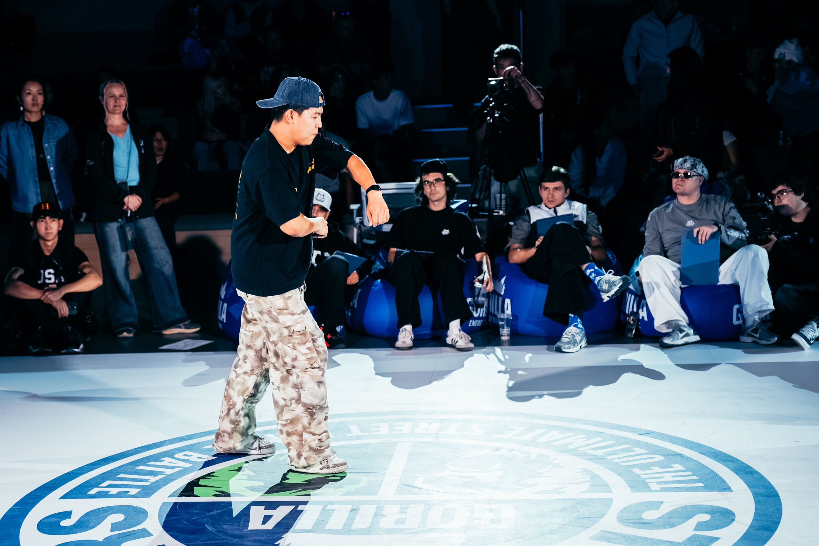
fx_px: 1638
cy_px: 277
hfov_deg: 28.0
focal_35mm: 72
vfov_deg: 18.9
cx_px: 359
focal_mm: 62
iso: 3200
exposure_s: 1/800
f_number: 2.8
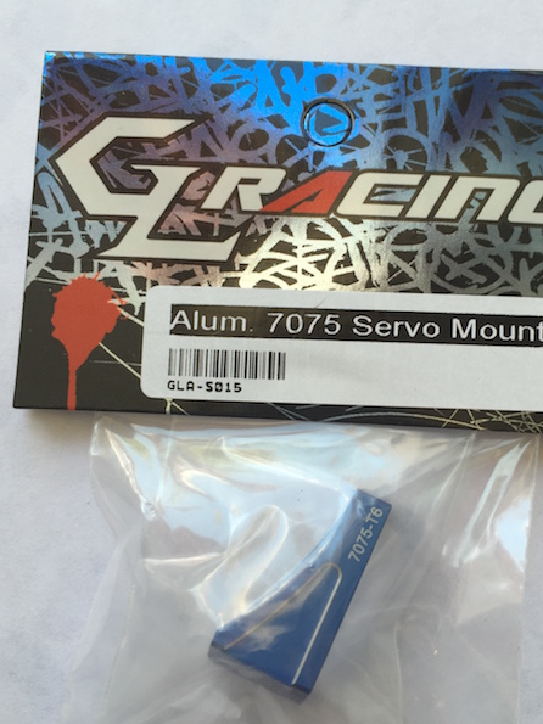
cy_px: 361
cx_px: 318
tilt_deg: -85.5
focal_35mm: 39
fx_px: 816
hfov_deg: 36.7
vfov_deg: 47.9
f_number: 2.2
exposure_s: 1/101
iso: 32
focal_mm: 4.15
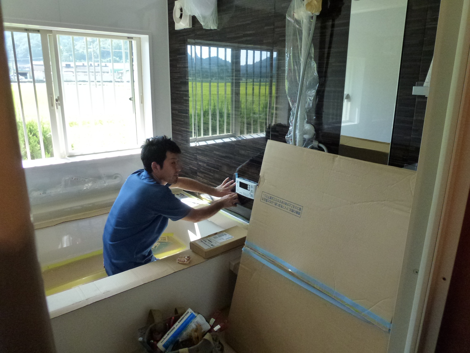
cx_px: 235
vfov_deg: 56.8
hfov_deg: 71.6
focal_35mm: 24
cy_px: 176
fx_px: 326
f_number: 3.3
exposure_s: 1/250
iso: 500
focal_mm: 4.3
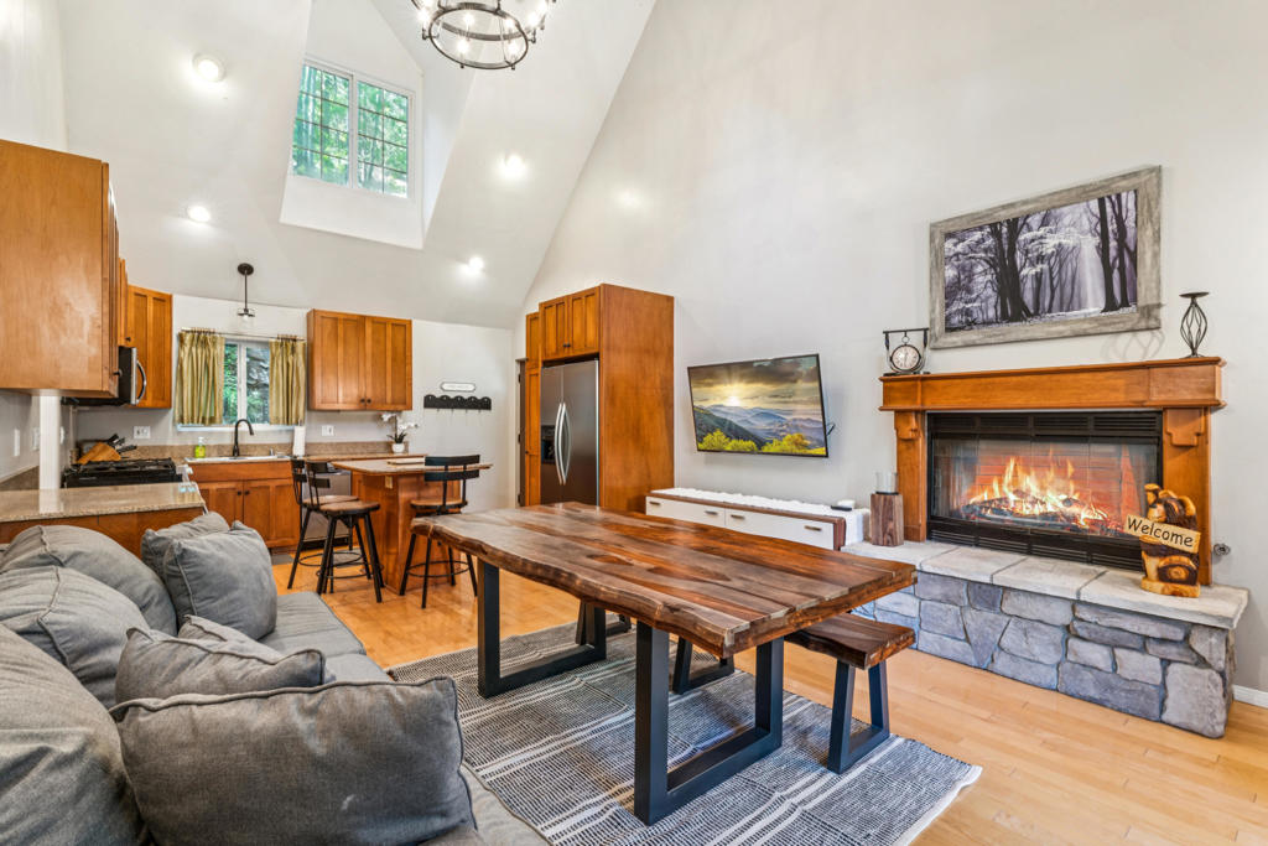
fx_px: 595
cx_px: 634
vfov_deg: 70.8
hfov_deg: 93.6
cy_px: 423
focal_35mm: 17
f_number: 13
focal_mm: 16.9
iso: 100
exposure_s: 3.2
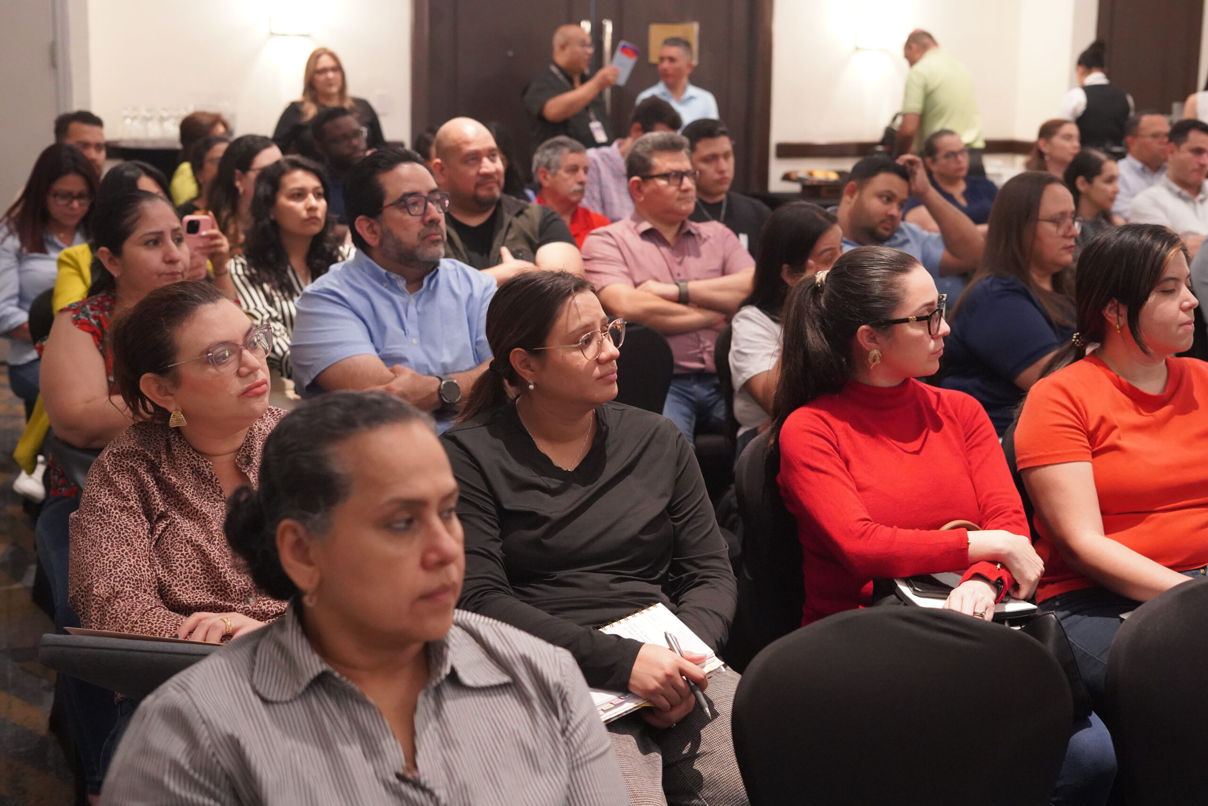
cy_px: 403
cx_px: 604
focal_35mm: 50
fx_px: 1678
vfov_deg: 27.0
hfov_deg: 39.6
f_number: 4
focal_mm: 50
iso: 10000
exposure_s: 1/160
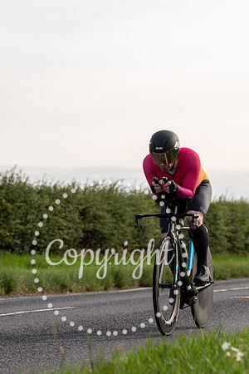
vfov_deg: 15.2
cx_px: 133
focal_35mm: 135
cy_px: 222
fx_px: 1399
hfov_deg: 10.2
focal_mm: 70
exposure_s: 1/1000
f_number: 4
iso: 160
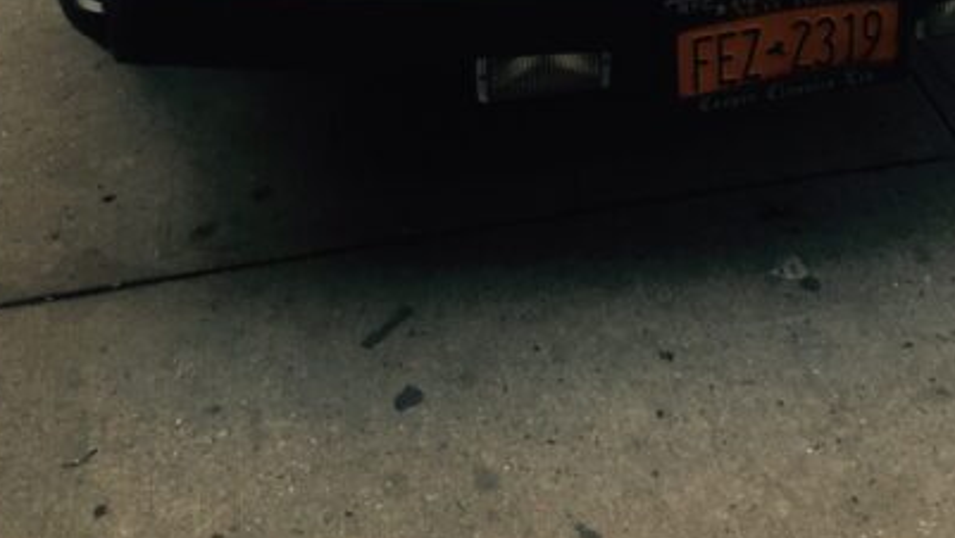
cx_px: 603
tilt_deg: -19.3
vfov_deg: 16.4
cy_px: -402
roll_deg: +0.1
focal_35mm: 63
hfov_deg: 33.1
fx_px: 1596
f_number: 2.2
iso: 32
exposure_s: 1/120
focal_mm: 4.15
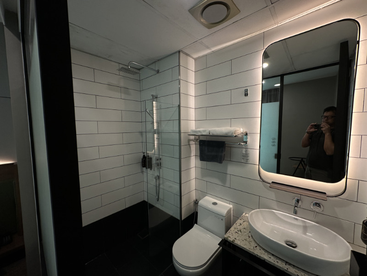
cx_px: 184
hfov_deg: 102.1
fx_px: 148
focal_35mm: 14
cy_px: 138
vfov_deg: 85.7
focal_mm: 2.2
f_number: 2.2
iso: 125
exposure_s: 1/100
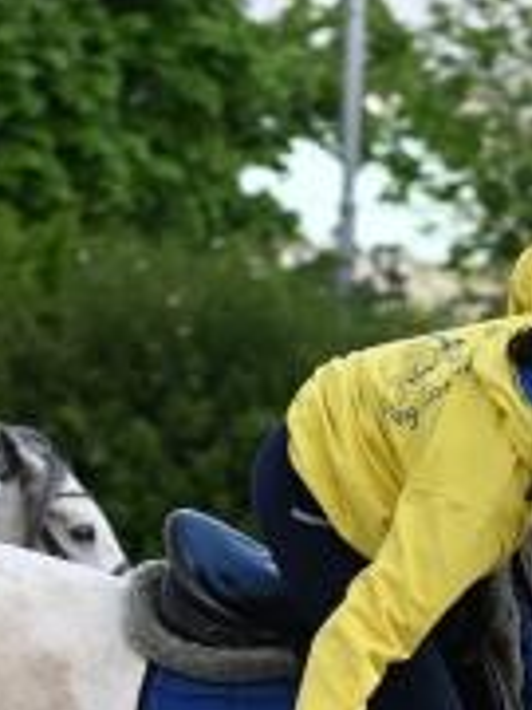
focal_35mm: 428
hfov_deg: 3.5
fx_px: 8770
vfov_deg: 4.6
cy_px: 761
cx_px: 477
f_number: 4.5
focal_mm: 100
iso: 250
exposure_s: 1/1250
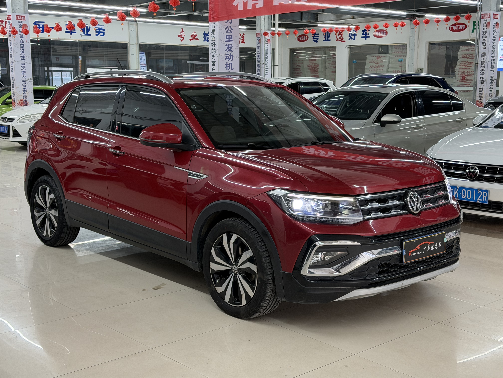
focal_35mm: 48
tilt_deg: -8.9
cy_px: 189
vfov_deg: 30.3
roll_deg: +0.1
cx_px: 252
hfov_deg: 39.7
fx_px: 697
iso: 100
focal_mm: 6.76
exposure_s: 1/50
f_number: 1.78
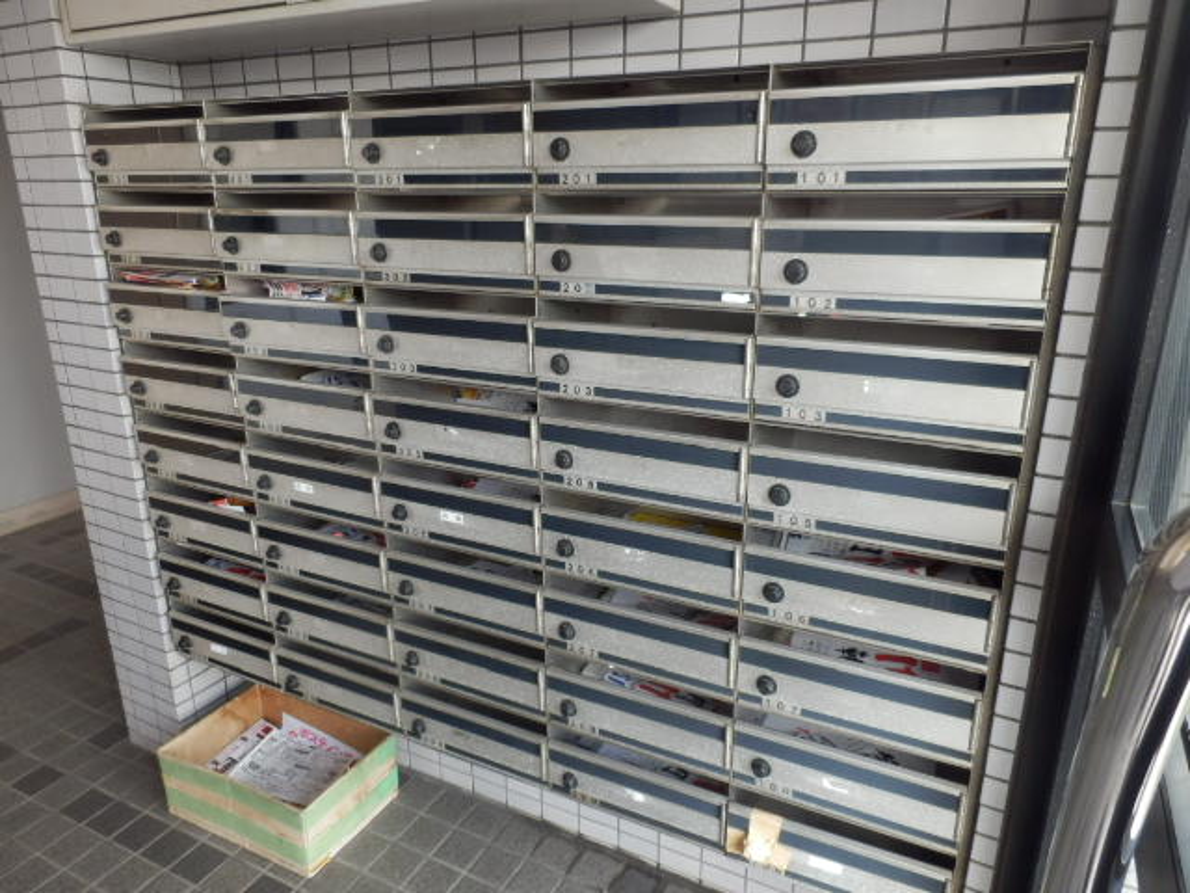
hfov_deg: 71.6
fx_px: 825
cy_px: 446
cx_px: 595
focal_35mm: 24
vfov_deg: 56.8
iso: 160
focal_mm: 4.2
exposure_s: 1/30
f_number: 3
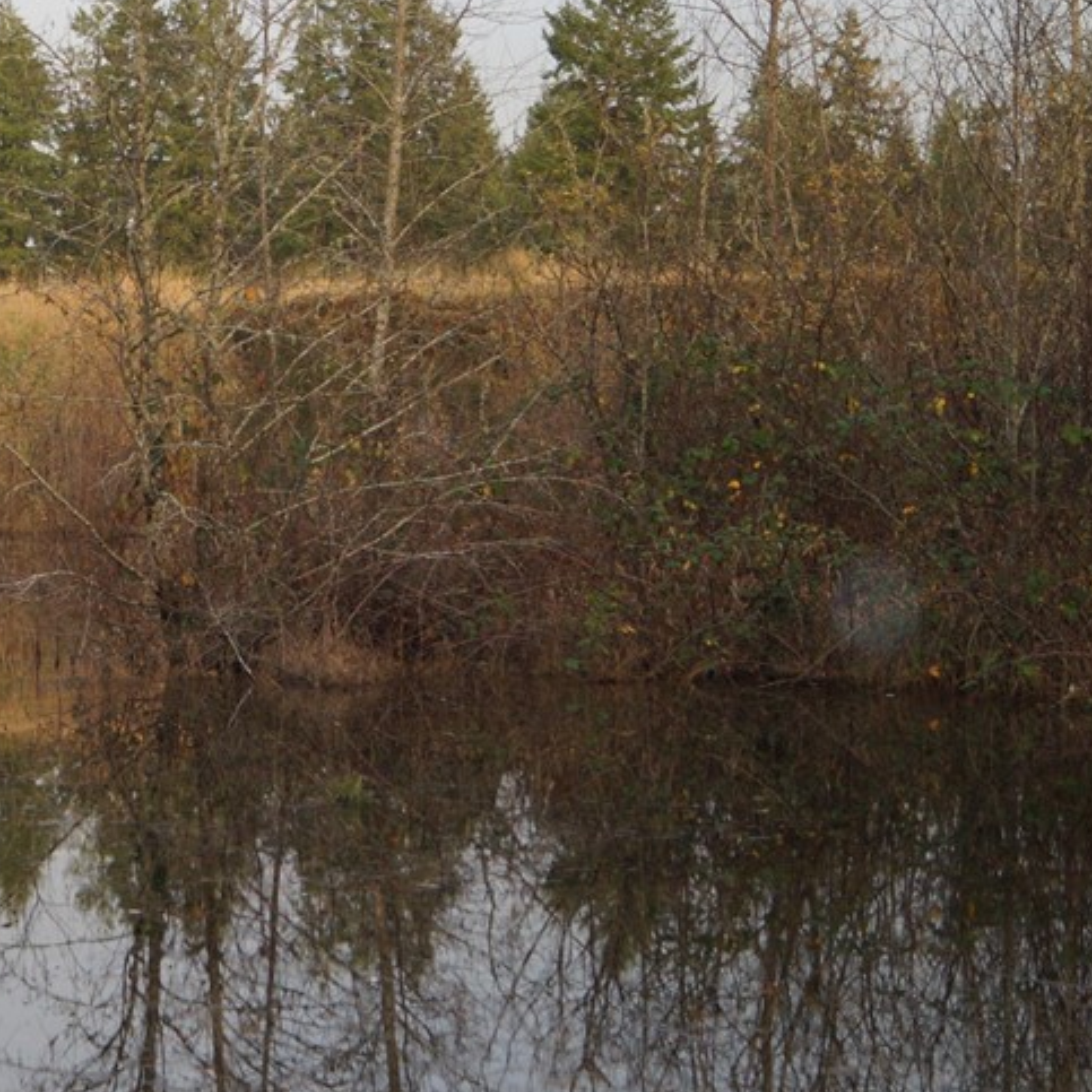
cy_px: 625
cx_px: -110
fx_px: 3069
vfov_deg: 20.2
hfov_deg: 19.3
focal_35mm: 86
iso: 800
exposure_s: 1/160
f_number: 4.5
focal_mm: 30
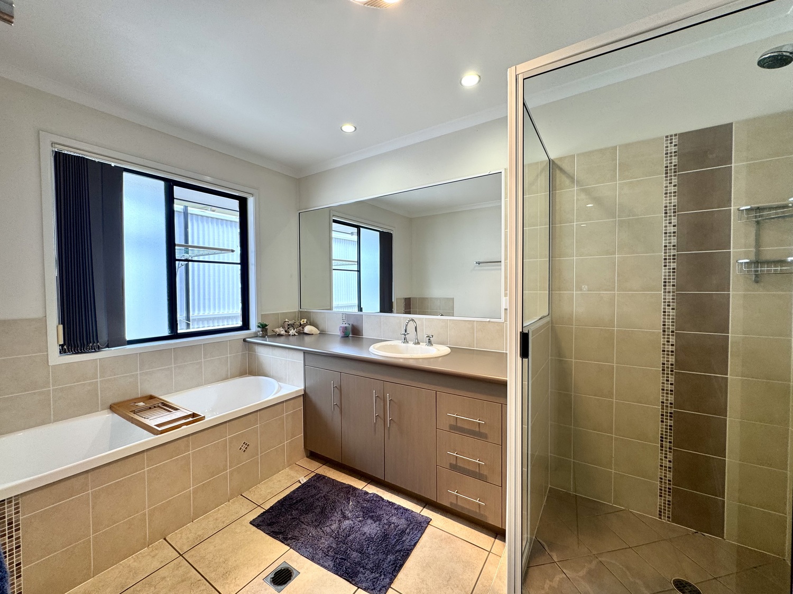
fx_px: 321
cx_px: 396
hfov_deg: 102.1
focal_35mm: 14
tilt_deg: -1.3
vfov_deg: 85.7
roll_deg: +1.3
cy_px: 297
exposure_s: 1/101
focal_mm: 2.22
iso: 40
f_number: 2.2
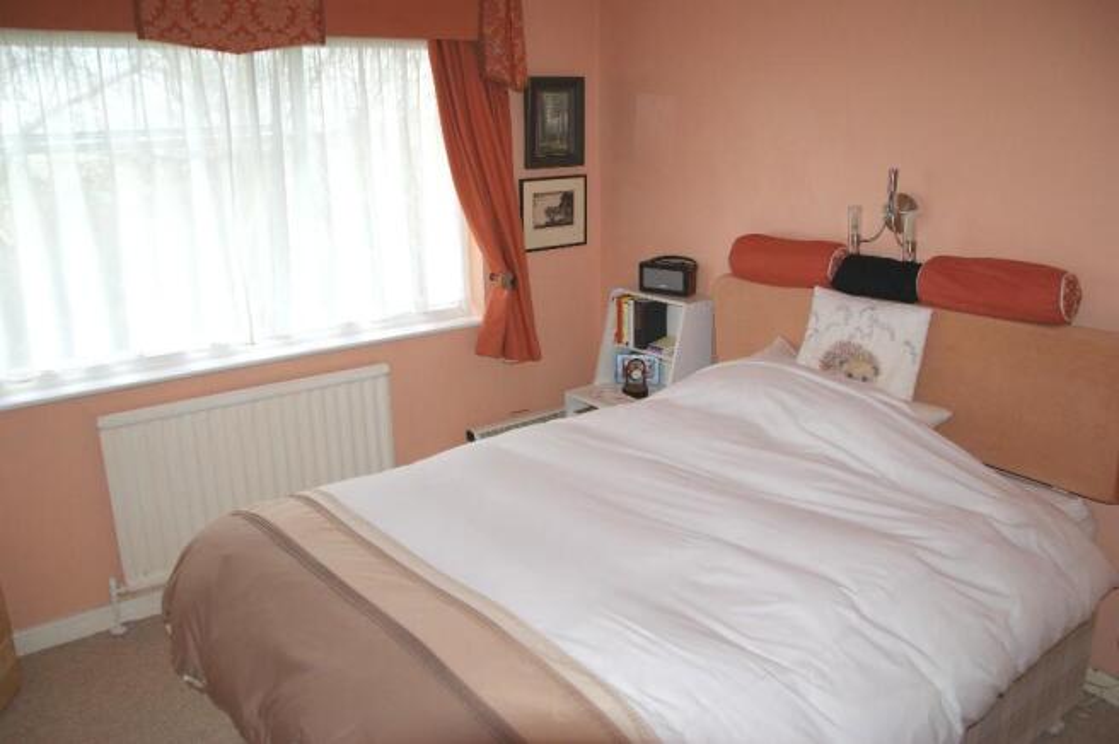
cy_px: 372
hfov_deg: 67.4
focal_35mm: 27
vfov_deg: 47.8
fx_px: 838
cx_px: 560
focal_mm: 18
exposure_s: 1/80
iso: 250
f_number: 5.6
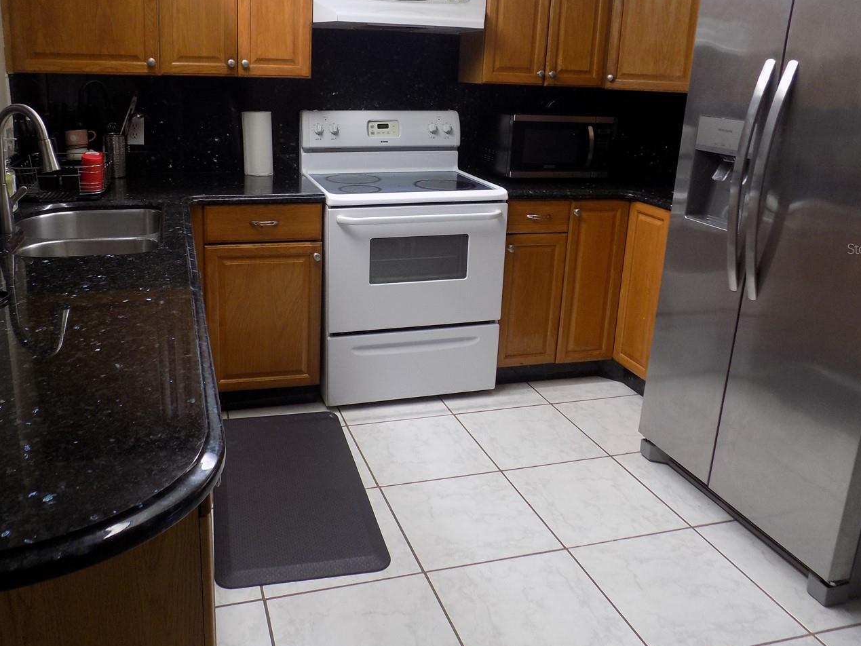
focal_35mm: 29
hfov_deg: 61.4
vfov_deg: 47.9
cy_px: 248
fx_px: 721
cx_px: 368
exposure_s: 1/30
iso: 125
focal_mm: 4
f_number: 3.1
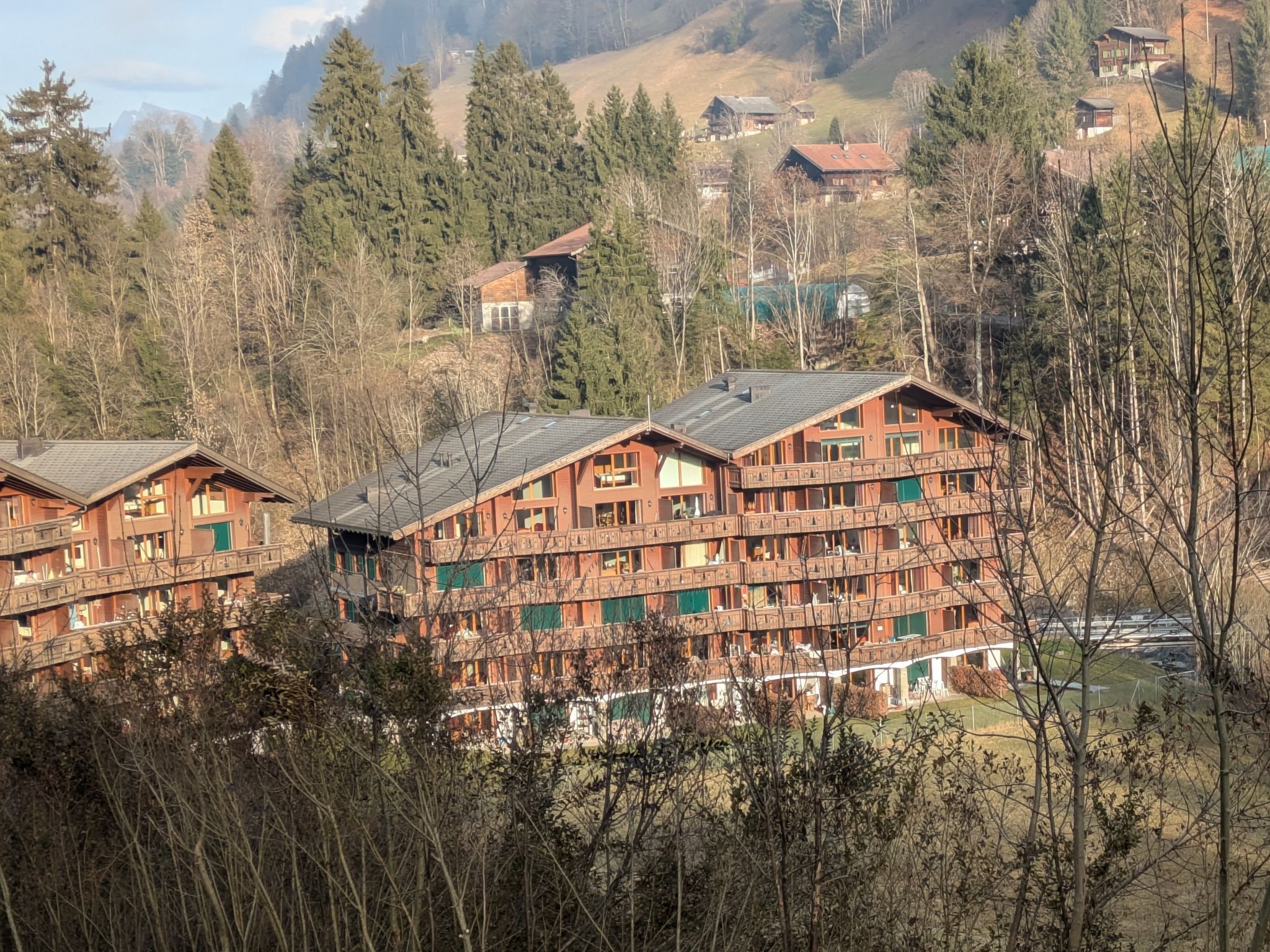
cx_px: 635
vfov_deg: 28.6
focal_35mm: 51
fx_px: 1871
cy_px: 476
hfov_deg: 37.5
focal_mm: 5.43
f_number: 1.89
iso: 50
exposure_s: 1/717
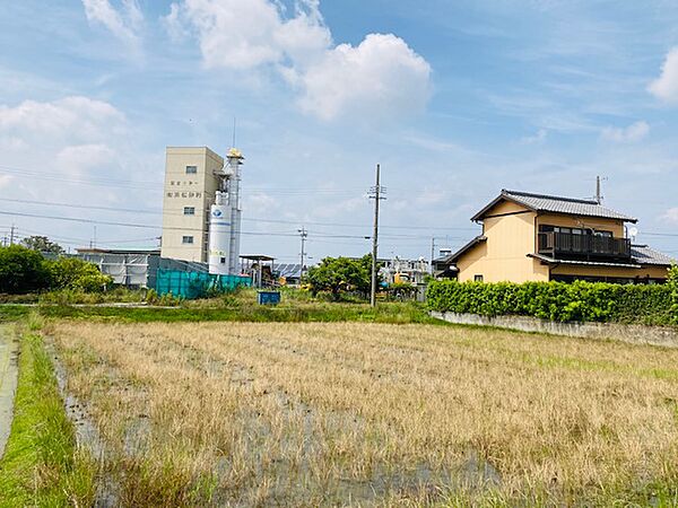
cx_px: 339
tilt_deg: +4.5
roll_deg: +0.1
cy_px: 254
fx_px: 548
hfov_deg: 63.4
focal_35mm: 28
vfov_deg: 49.7
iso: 20
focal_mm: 3.99
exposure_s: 1/3205
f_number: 1.8
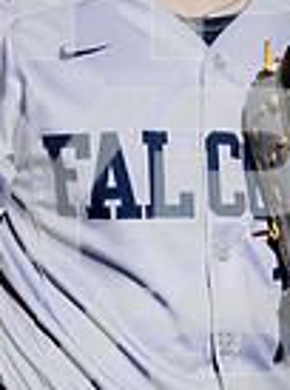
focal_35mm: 190
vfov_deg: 10.4
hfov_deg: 7.8
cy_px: 176
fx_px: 2132
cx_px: 122
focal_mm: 60
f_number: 13
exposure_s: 1/250
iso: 400
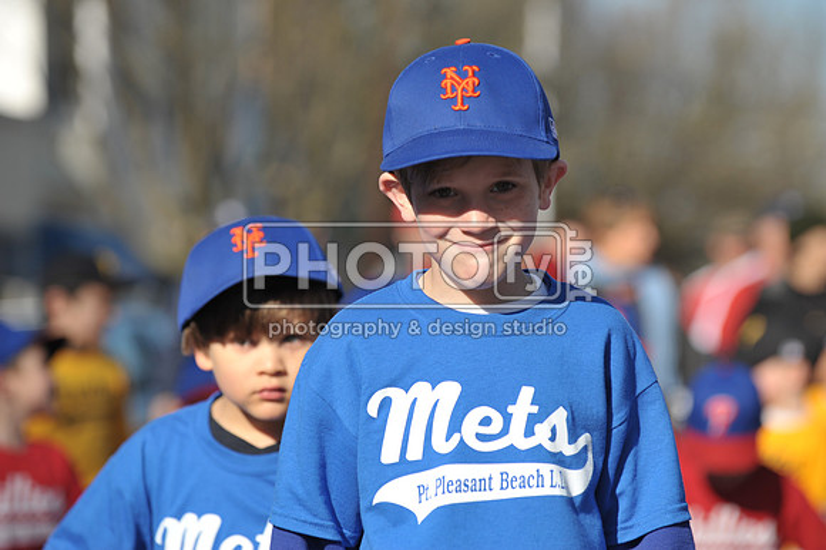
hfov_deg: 10.3
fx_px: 4586
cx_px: 413
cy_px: 275
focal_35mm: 200
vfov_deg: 6.9
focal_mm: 200
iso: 400
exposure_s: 1/2000
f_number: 5.6
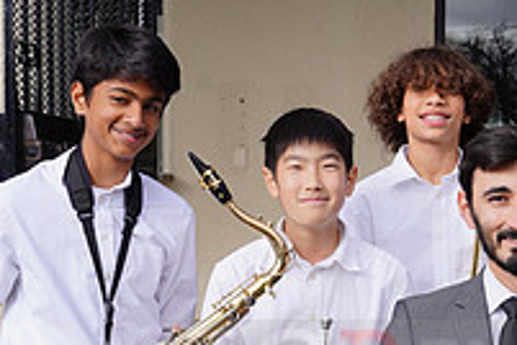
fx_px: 1493
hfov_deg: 18.7
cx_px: 597
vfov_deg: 13.0
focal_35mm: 104
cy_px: 354
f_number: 8
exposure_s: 1/200
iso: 100
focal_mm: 36
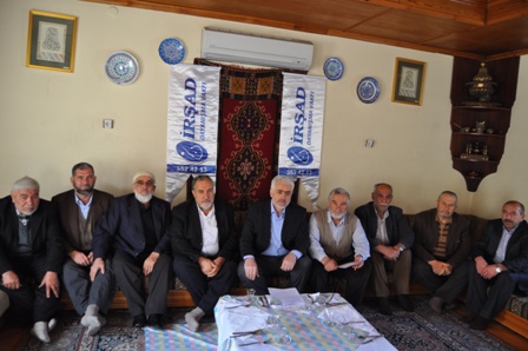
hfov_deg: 67.4
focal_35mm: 27
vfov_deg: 47.9
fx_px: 396
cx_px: 264
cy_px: 176
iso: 640
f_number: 4
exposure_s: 1/60
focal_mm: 18
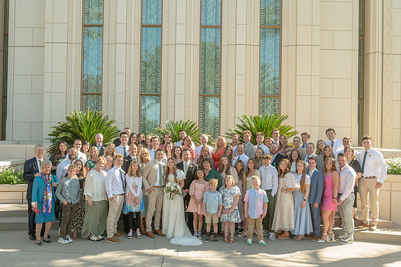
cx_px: 178
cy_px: 137
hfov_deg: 53.5
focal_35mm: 36
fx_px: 397
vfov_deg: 37.2
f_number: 5.6
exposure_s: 1/1000
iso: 1000
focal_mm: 32
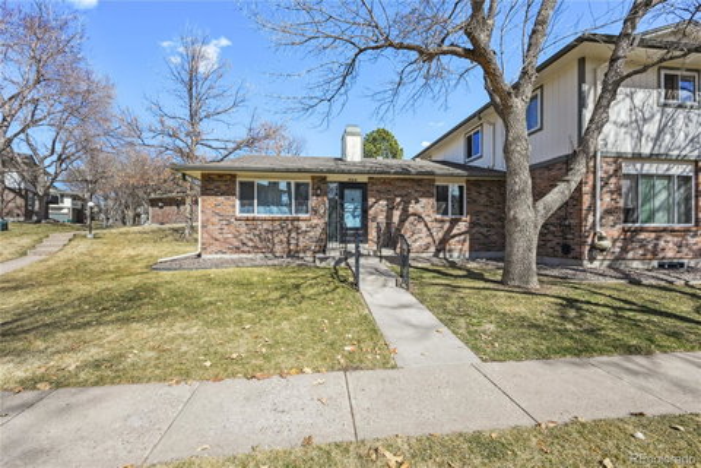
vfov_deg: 81.2
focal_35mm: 14
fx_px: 273
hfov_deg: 104.3
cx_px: 350
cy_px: 234
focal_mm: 14
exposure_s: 1/640
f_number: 10
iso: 400
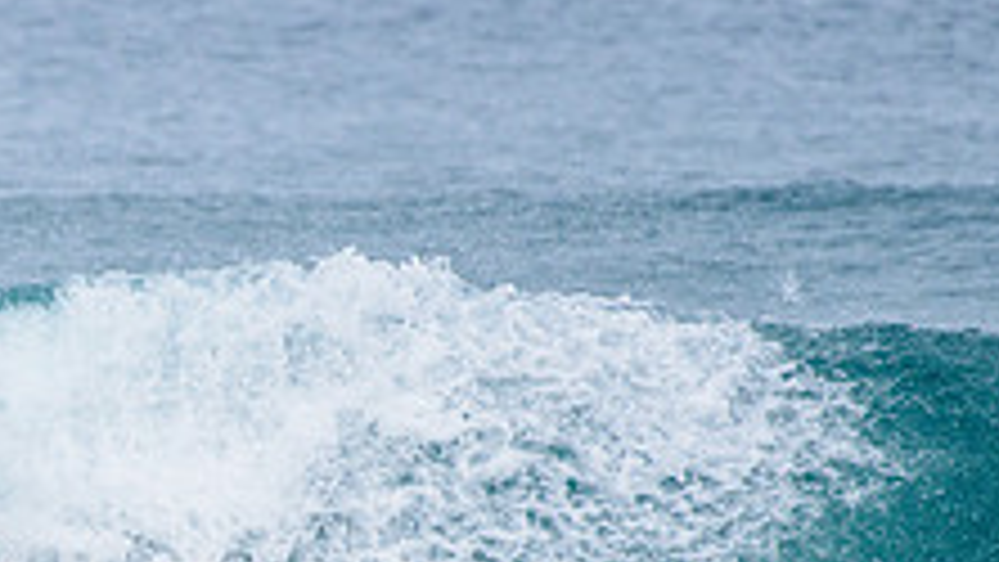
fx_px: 36220
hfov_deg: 1.6
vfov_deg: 0.9
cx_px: -81
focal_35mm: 1367
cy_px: 573
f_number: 5.6
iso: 280
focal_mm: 500
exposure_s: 1/2000
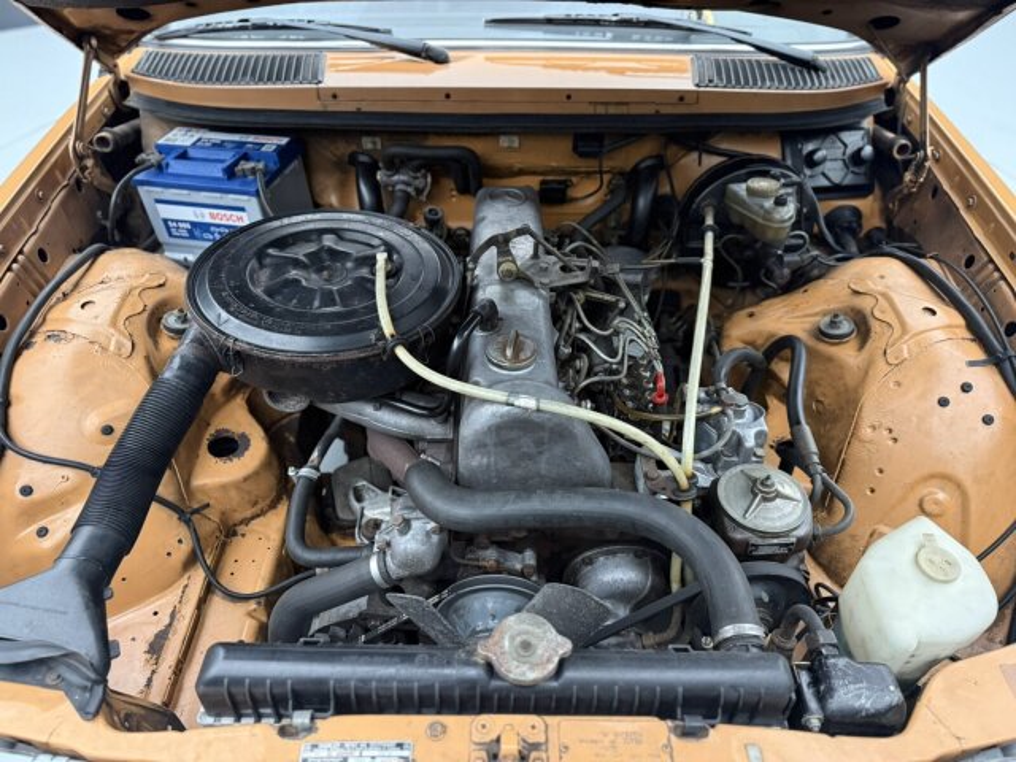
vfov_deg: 56.8
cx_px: 508
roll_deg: -1.5
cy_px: 381
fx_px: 704
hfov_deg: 71.6
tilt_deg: -42.5
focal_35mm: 24
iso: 640
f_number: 1.78
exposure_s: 1/60
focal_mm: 6.76
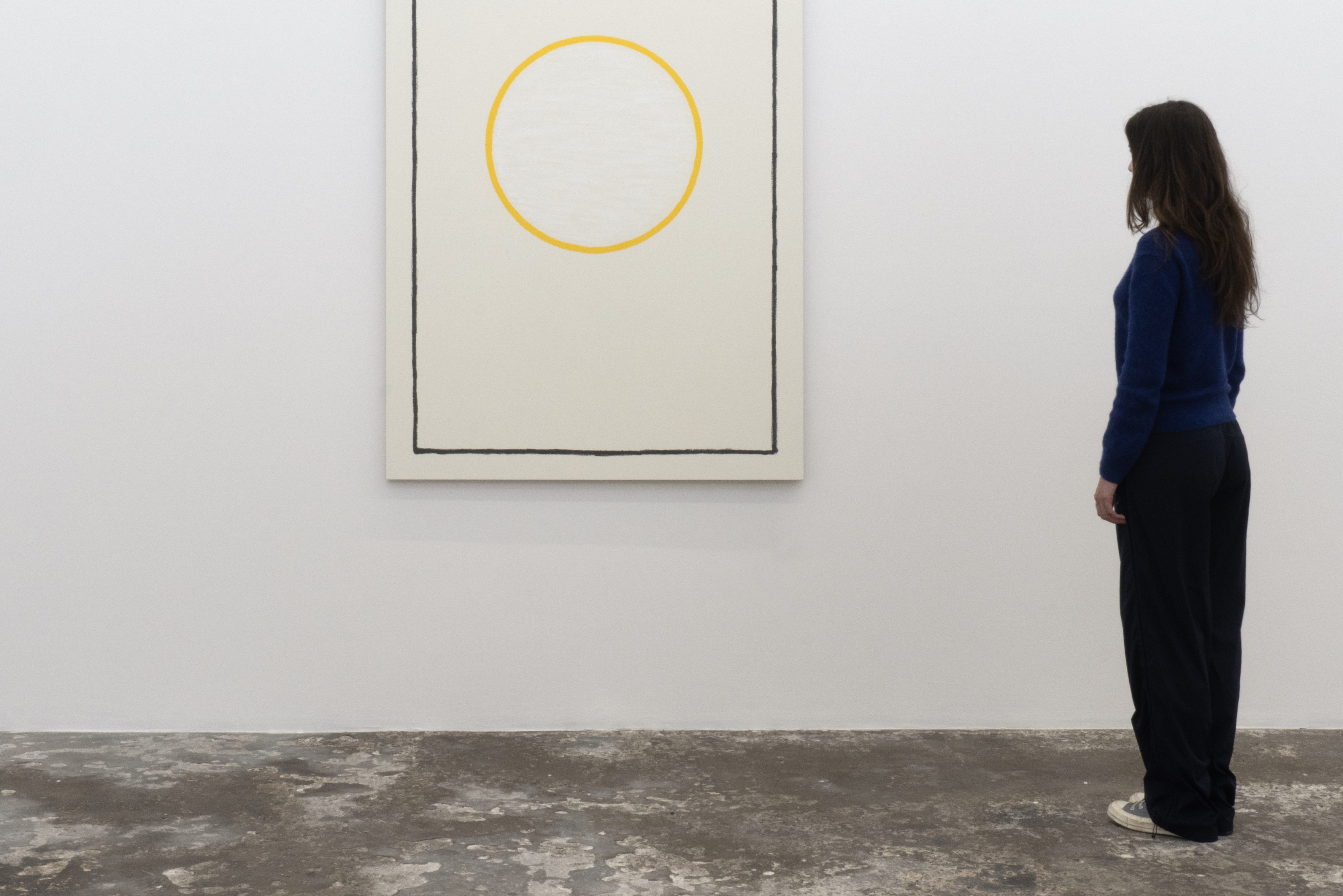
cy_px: 326
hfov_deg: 34.6
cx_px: 600
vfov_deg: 23.4
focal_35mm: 58
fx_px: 2151
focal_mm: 29
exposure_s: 1/2.5
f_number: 22
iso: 320
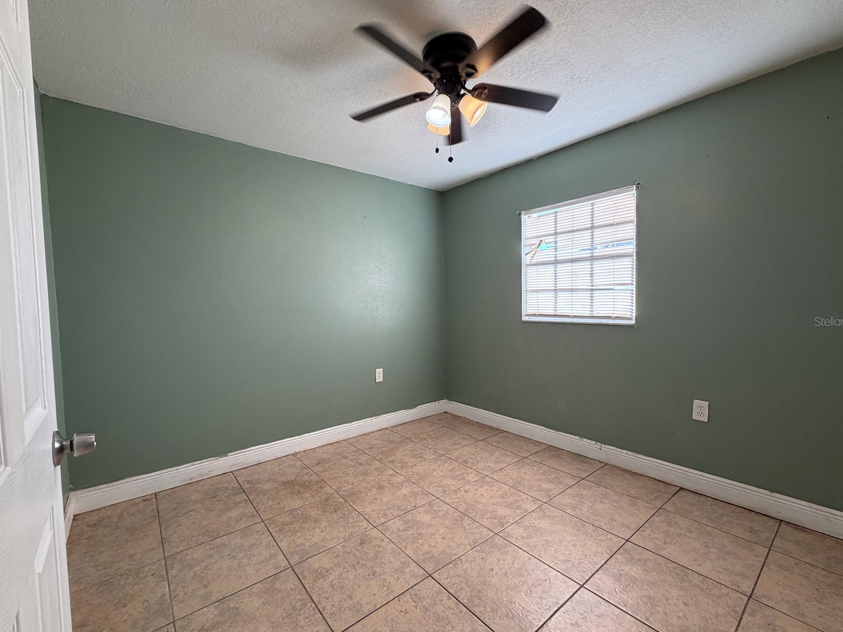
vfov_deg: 81.7
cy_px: 321
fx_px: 365
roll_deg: +1.3
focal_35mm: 15
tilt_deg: -4.0
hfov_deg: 98.2
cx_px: 416
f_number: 2.2
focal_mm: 2.22
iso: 125
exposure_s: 1/120
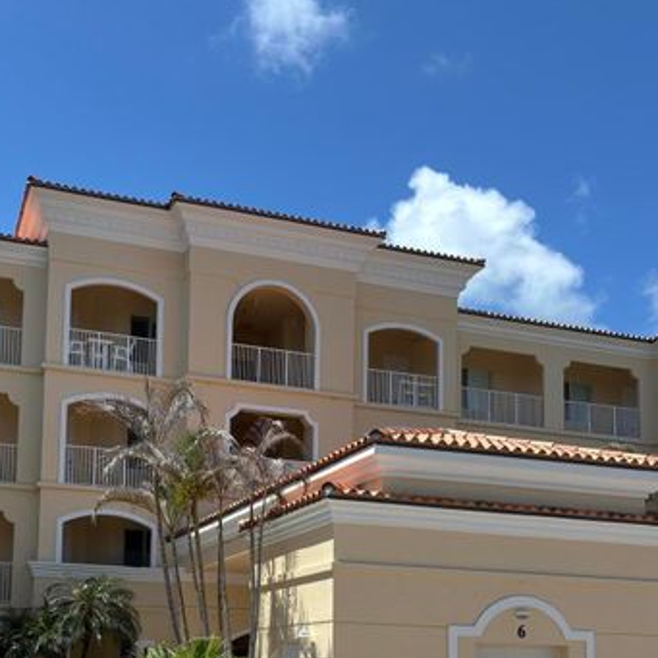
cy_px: 572
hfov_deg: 37.3
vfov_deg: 35.7
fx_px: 968
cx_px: 245
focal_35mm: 45
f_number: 1.6
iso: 50
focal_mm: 5.96
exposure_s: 1/4630
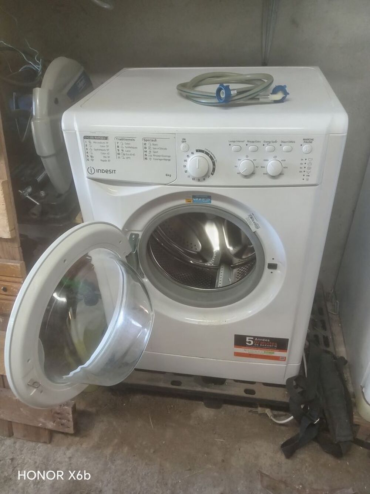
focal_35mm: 27
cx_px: 185
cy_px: 247
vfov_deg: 65.3
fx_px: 385
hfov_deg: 51.4
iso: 540
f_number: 1.8
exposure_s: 1/25
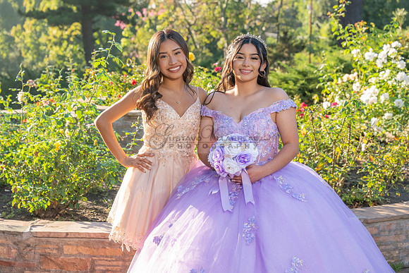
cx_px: 204
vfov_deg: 19.5
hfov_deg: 28.8
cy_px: 136
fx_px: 795
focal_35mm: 70
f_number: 5.6
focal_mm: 70
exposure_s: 1/200
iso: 200
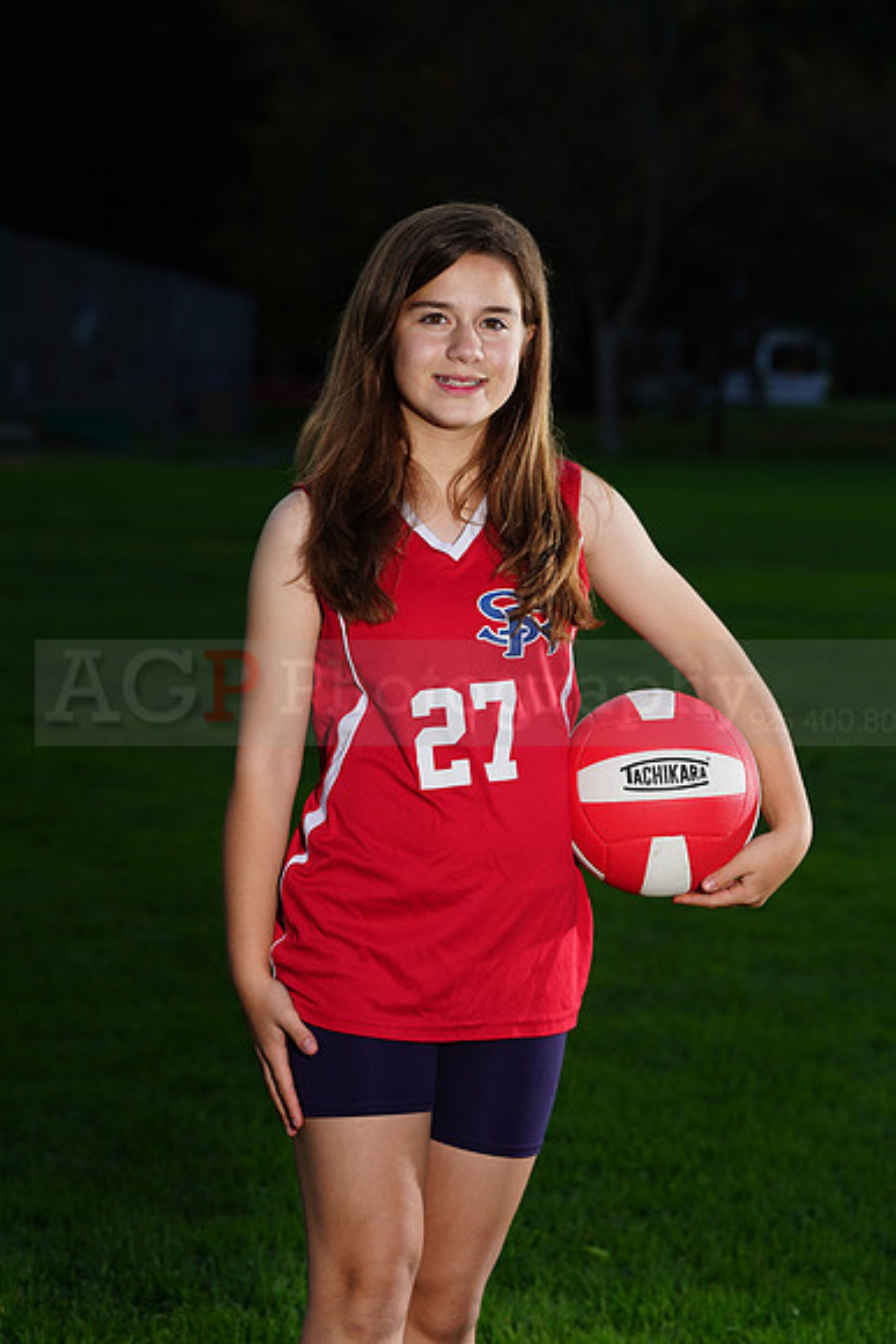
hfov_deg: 8.6
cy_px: 672
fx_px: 5969
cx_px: 448
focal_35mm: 160
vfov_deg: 12.8
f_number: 9
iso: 200
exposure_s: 1/250
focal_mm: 160
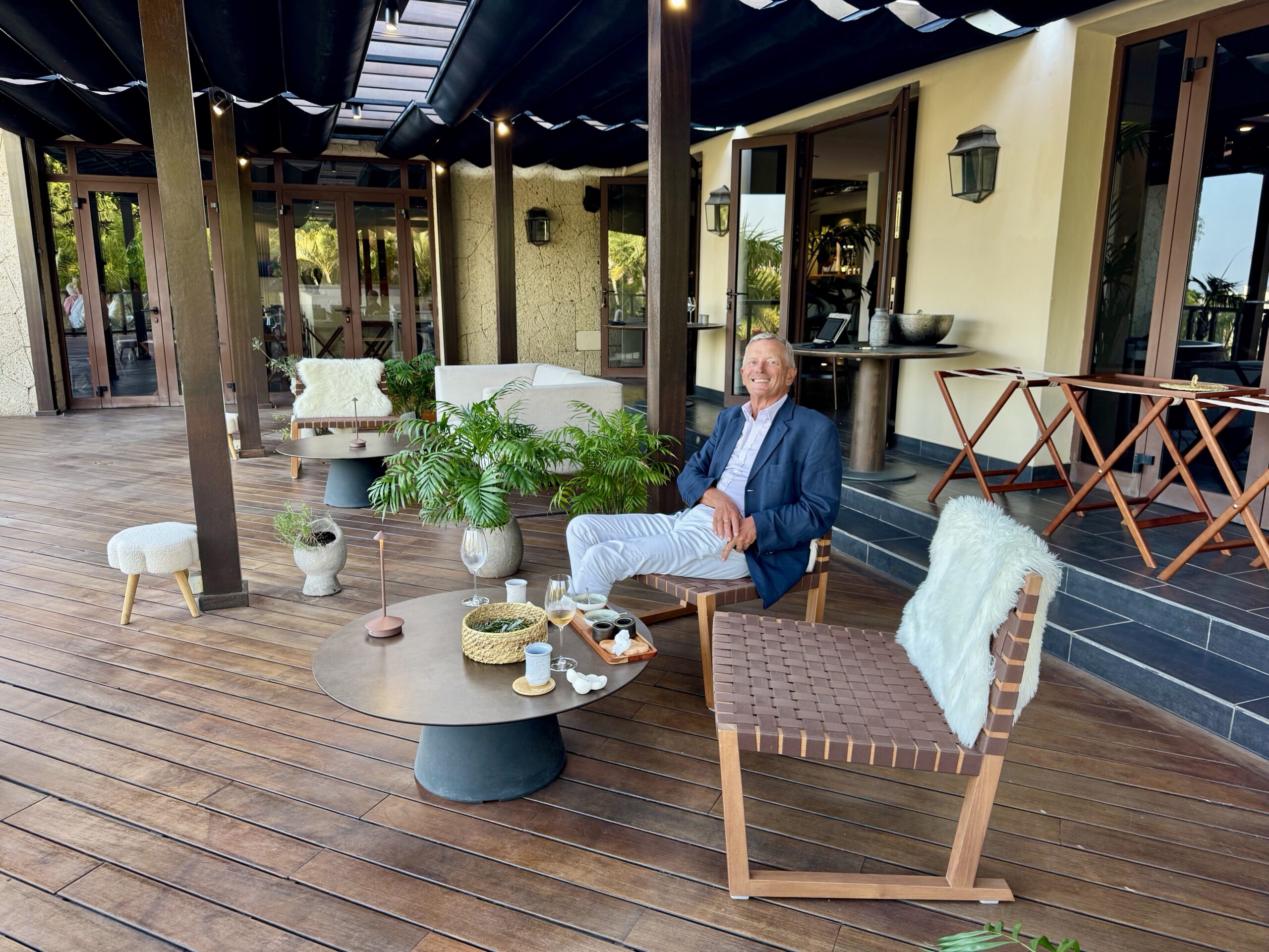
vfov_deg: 56.8
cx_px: 634
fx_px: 880
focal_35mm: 24
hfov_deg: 71.6
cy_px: 476
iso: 125
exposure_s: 1/121
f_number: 1.78
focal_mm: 6.76
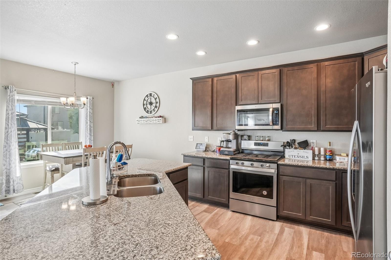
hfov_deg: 90.0
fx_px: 195
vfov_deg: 67.4
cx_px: 196
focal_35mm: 18
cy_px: 130
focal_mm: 12
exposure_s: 1/40
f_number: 8
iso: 400
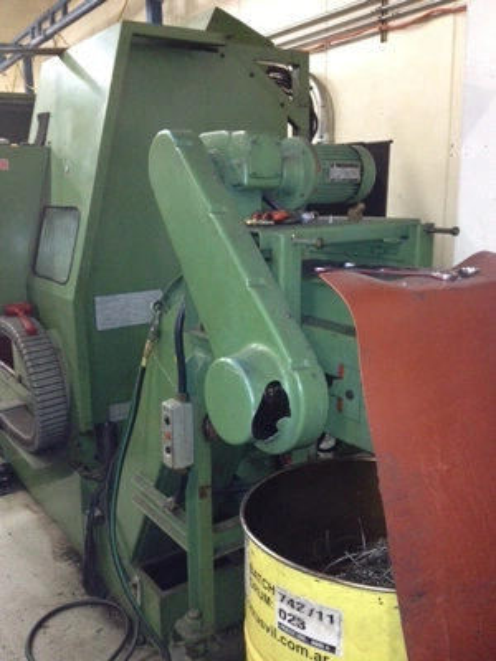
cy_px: 330
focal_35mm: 35
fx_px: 669
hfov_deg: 40.7
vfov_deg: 52.6
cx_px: 248
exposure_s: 1/16
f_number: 2.4
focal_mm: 4.28
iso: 400
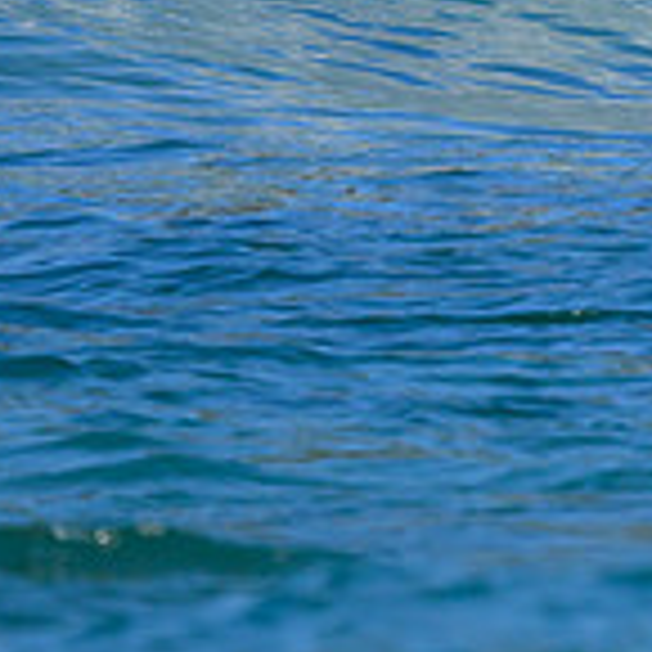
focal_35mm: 3734
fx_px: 79570
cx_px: 1292
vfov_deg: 0.5
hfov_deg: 0.5
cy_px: -497
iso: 450
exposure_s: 1/2000
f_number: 6.3
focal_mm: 800
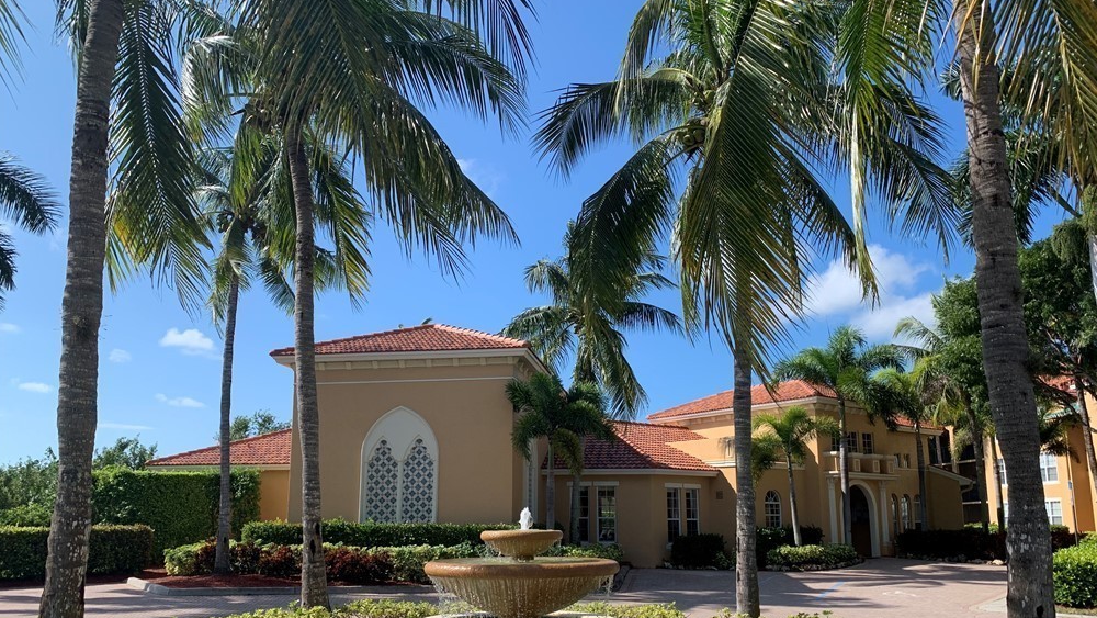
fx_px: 844
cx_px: 553
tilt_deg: +8.4
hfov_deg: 66.1
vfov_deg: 40.0
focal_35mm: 29
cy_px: 375
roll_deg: -0.6
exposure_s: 1/1634
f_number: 1.8
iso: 25
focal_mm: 4.25
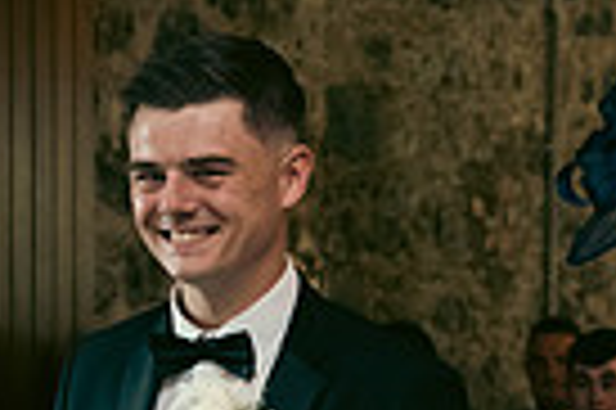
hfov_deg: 12.7
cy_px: 543
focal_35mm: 161
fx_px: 2752
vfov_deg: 8.4
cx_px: 553
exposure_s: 1/160
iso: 1250
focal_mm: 38
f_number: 3.5
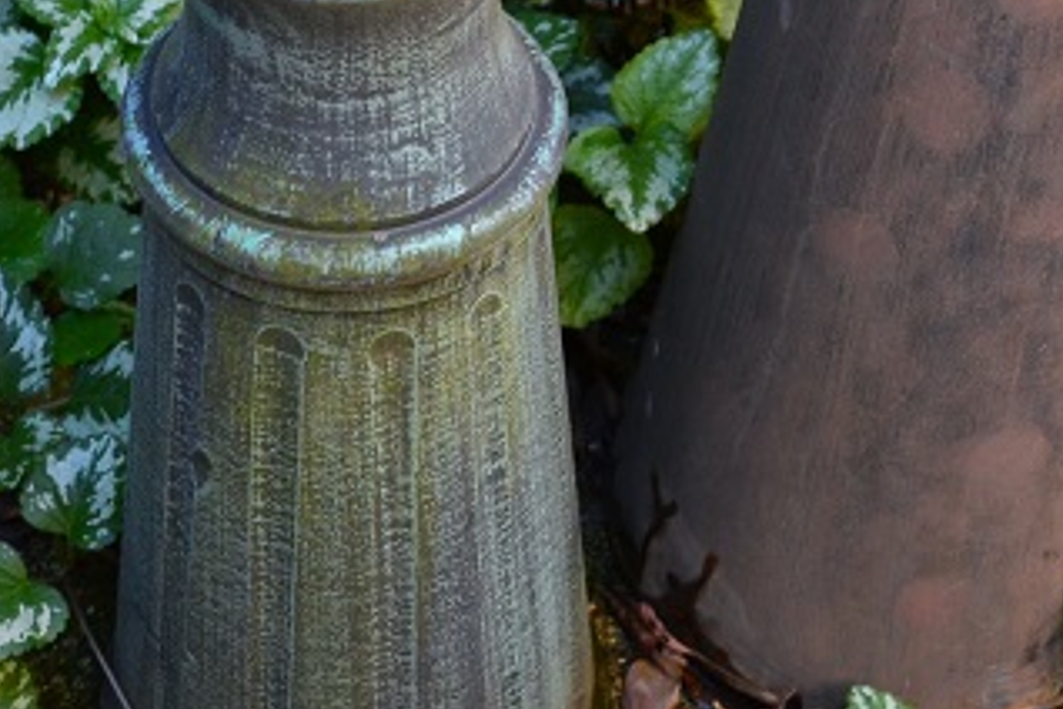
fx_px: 3100
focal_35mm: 105
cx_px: 560
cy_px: 314
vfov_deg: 13.0
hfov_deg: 19.5
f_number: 4
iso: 800
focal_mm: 28
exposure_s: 1/60
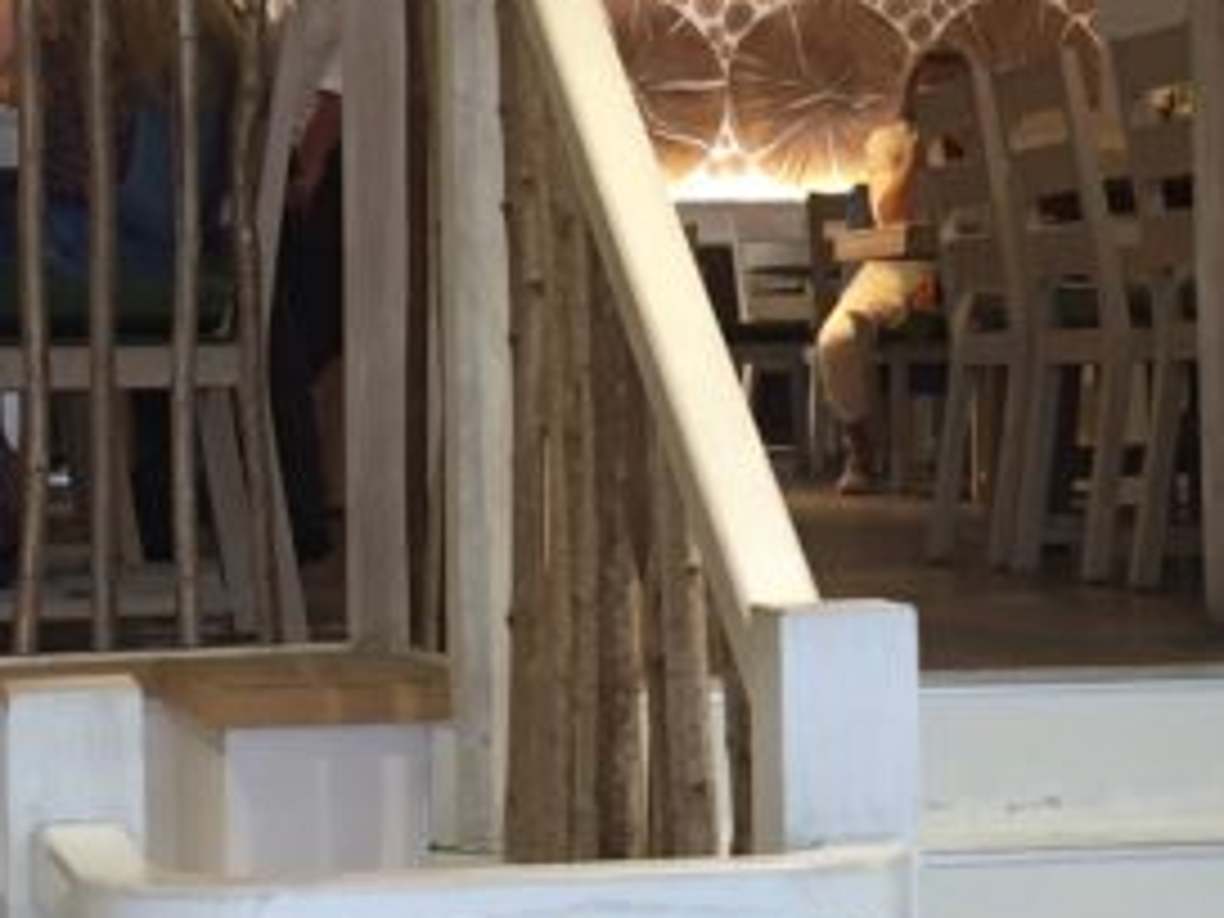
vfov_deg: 13.5
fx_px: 3854
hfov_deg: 18.0
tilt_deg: +1.3
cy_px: 184
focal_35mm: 109
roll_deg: +0.5
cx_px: 702
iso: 50
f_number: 2.2
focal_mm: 4.15
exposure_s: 1/33
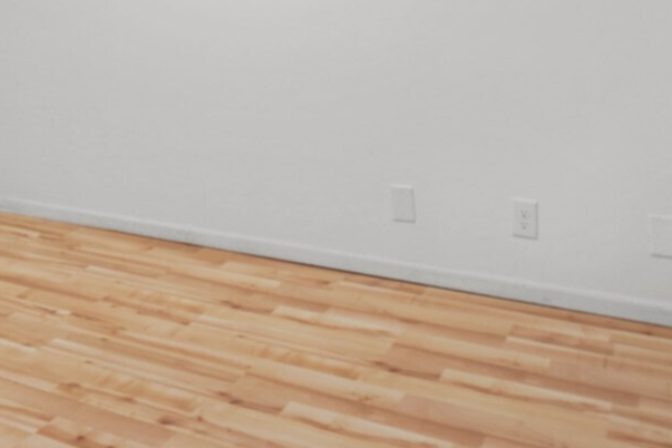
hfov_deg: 42.0
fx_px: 840
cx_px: 149
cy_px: -72
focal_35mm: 45
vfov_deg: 26.9
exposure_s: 1/3
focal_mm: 16
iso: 400
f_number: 7.1
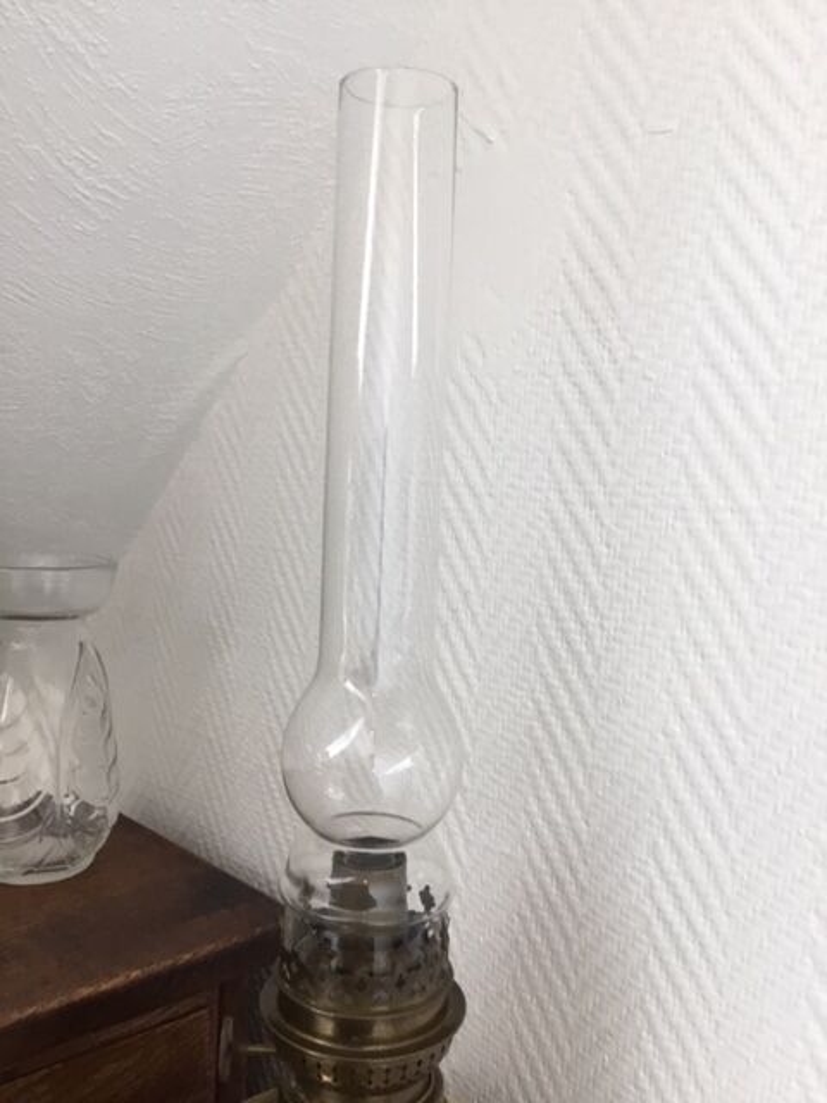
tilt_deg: -8.2
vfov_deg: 58.4
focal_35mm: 31
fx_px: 987
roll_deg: -2.7
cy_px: 552
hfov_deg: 45.4
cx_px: 414
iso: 40
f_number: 2.4
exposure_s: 1/33
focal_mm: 3.3
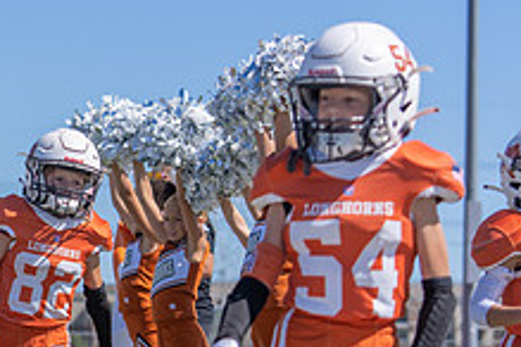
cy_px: 305
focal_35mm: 185
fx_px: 2677
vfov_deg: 7.4
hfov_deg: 10.9
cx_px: -121
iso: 125
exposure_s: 1/2500
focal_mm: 70
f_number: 3.5
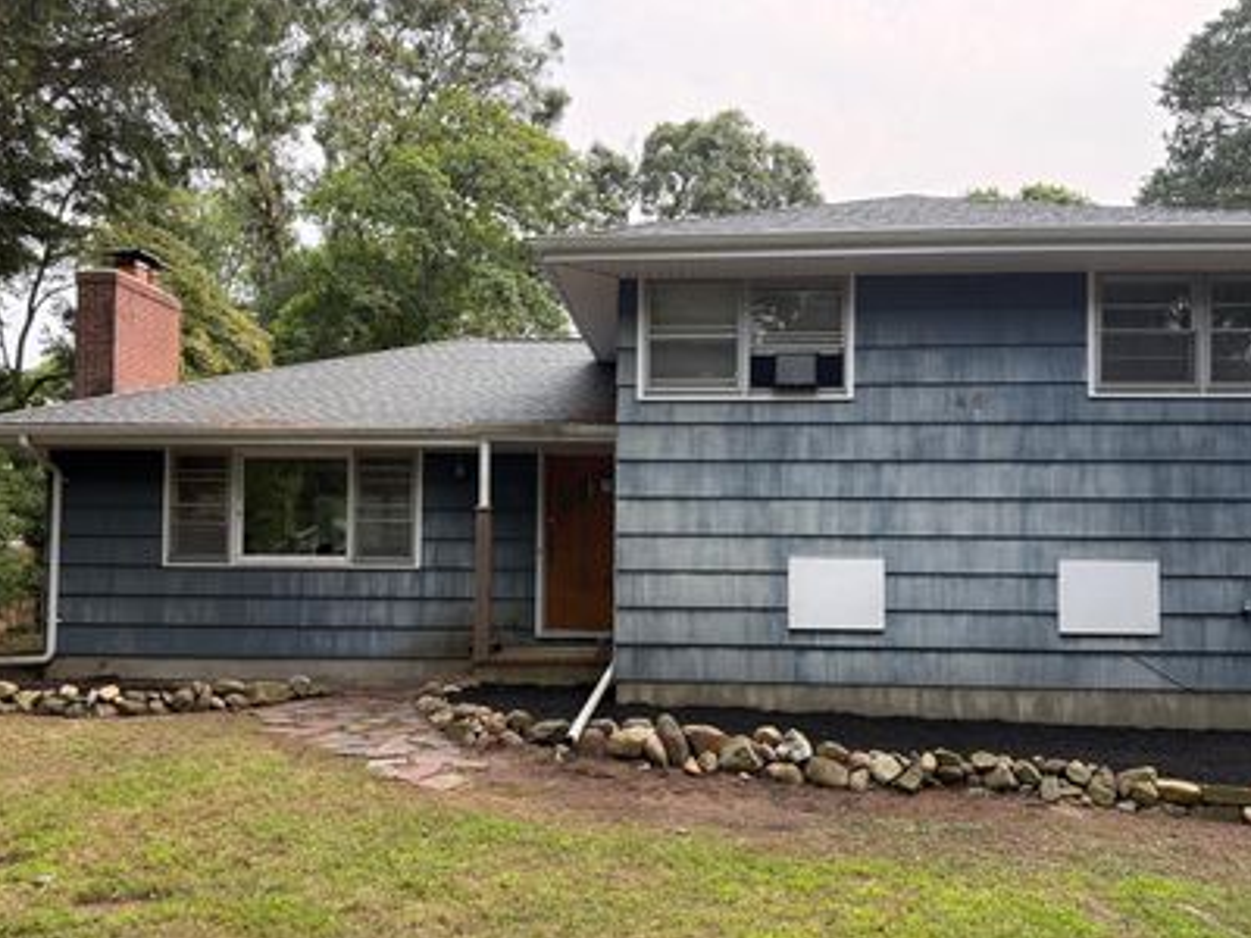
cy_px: 508
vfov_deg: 46.8
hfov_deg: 59.9
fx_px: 1084
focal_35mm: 30
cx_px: 651
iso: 100
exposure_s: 1/305
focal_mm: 6.76
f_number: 1.78
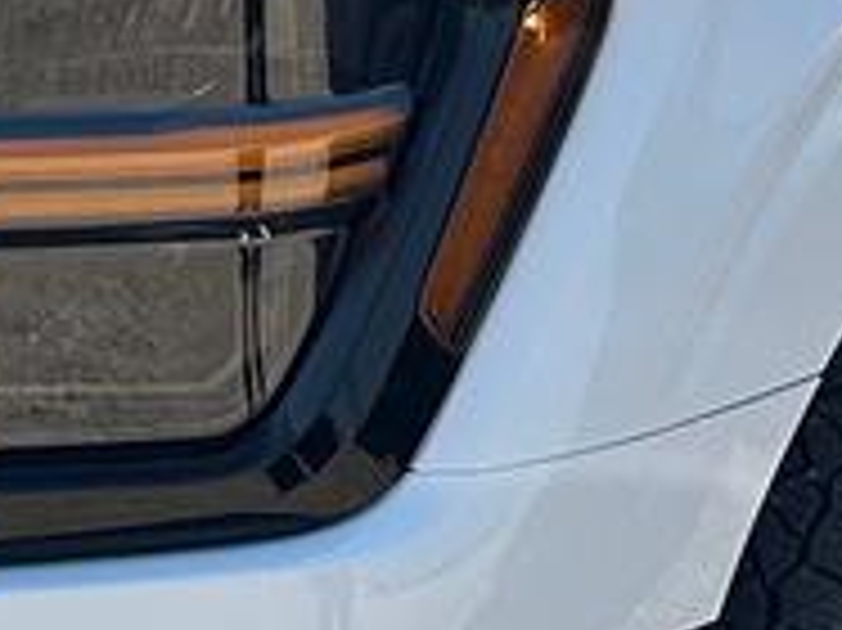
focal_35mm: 164
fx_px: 3987
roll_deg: +1.0
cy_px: -122
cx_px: 874
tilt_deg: -11.1
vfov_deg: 8.9
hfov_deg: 11.9
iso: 80
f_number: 1.78
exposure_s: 1/6211
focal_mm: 6.86
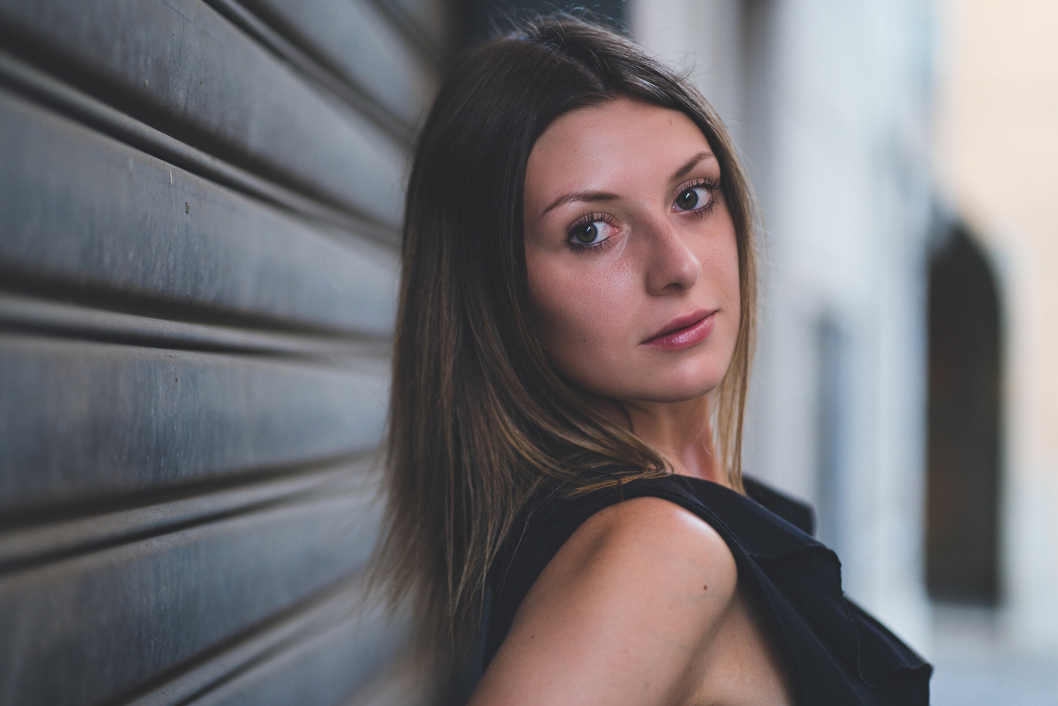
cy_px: 353
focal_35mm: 85
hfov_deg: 23.9
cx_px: 529
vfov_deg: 16.1
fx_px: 2498
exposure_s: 1/320
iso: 500
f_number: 1.8
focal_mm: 85
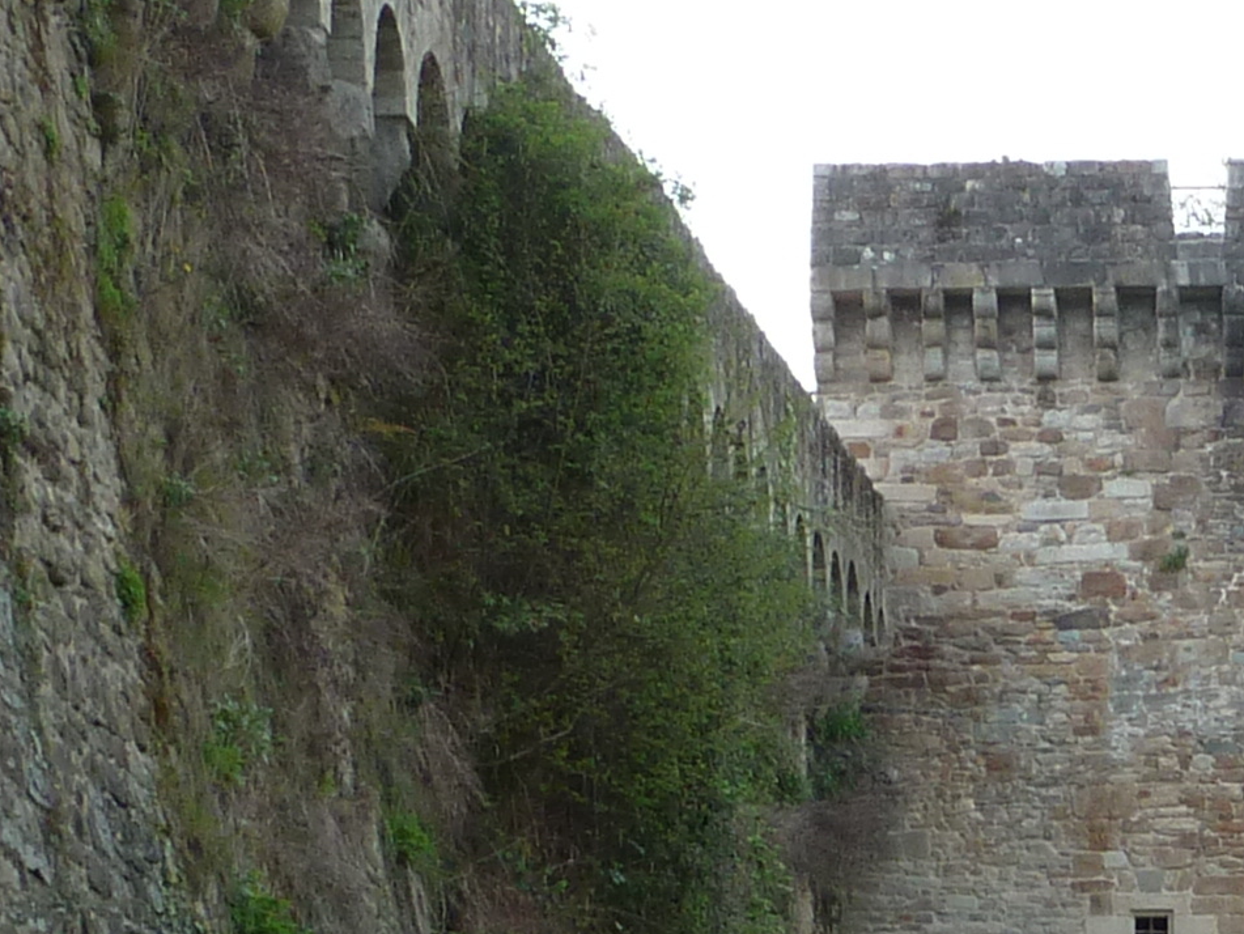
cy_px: 1686
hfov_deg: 10.4
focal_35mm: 185
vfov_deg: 7.8
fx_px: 6651
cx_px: 1787
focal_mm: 7.3
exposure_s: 1/160
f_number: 4
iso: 80
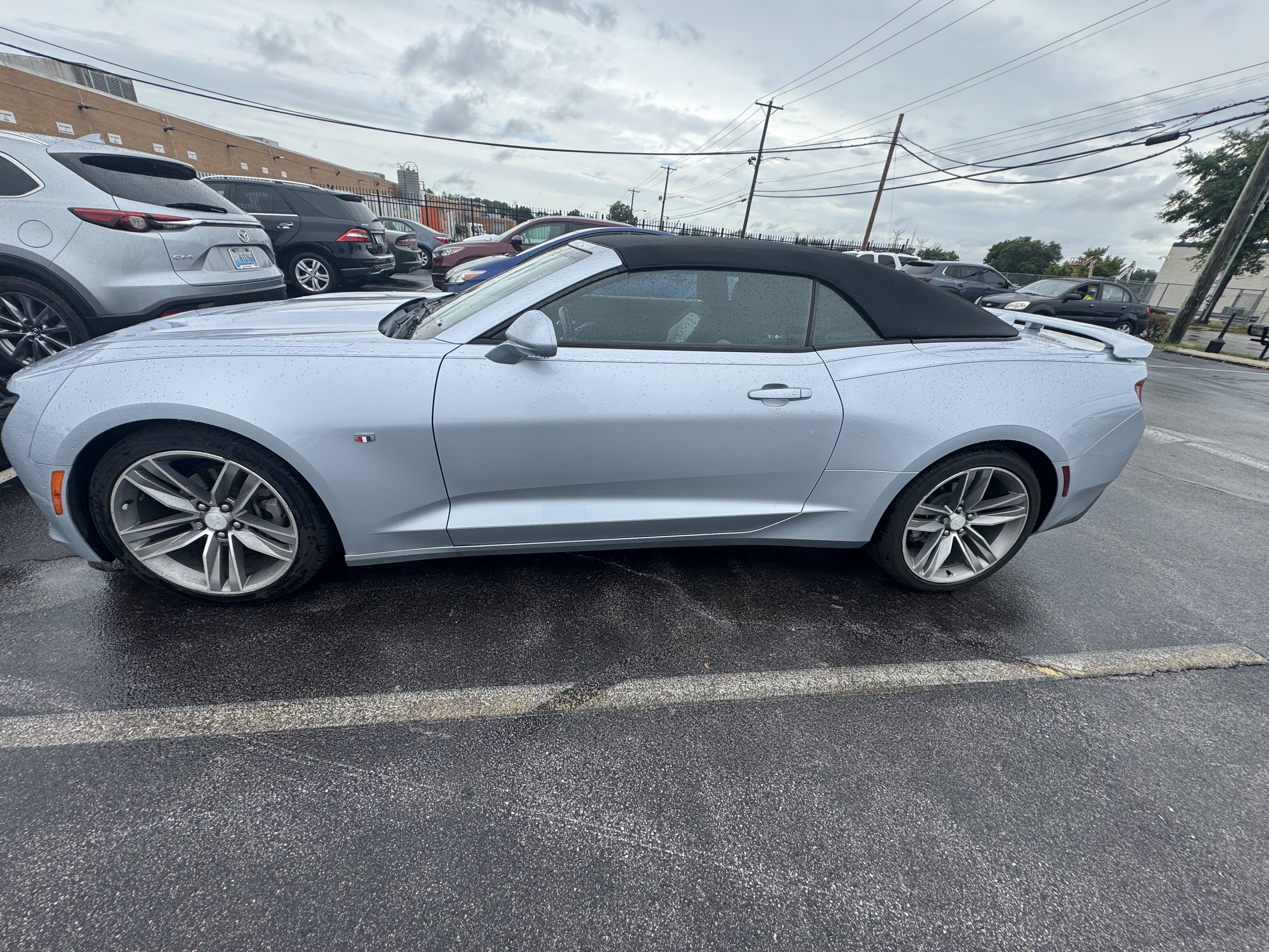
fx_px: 513
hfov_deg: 102.1
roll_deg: -6.8
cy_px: 476
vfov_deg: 85.7
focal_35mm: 14
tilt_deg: -25.7
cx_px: 634
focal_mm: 2.22
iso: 40
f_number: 2.2
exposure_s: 1/779
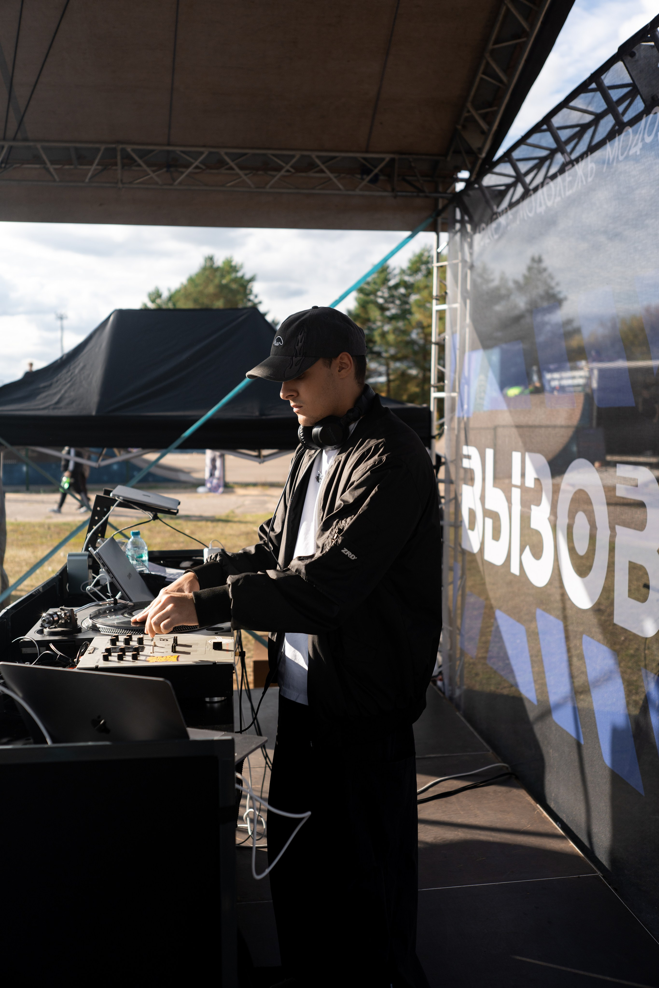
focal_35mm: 35
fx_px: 961
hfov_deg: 37.9
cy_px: 494
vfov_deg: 54.4
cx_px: 330
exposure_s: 1/1000
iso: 100
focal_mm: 35
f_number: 3.2
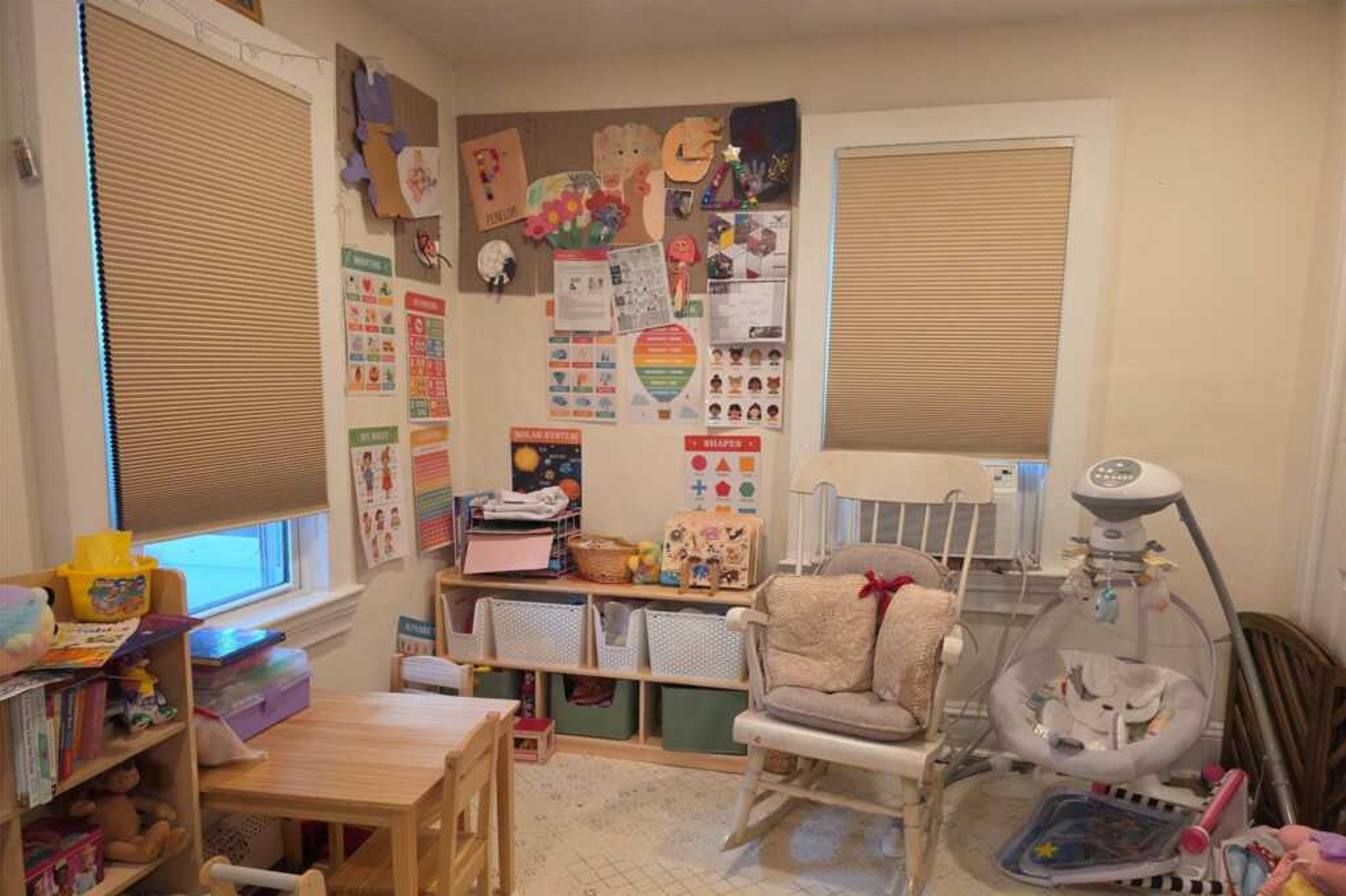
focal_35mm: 24
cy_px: 497
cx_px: 674
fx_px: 897
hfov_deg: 73.8
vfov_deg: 53.0
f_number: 1.4
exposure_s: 1/120
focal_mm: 6.5
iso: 160
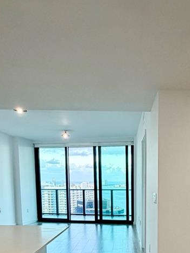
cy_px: 211
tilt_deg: -6.5
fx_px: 264
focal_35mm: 36
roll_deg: -0.4
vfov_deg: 47.8
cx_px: 144
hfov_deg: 38.6
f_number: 2.2
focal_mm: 2.22
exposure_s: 1/120
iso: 200
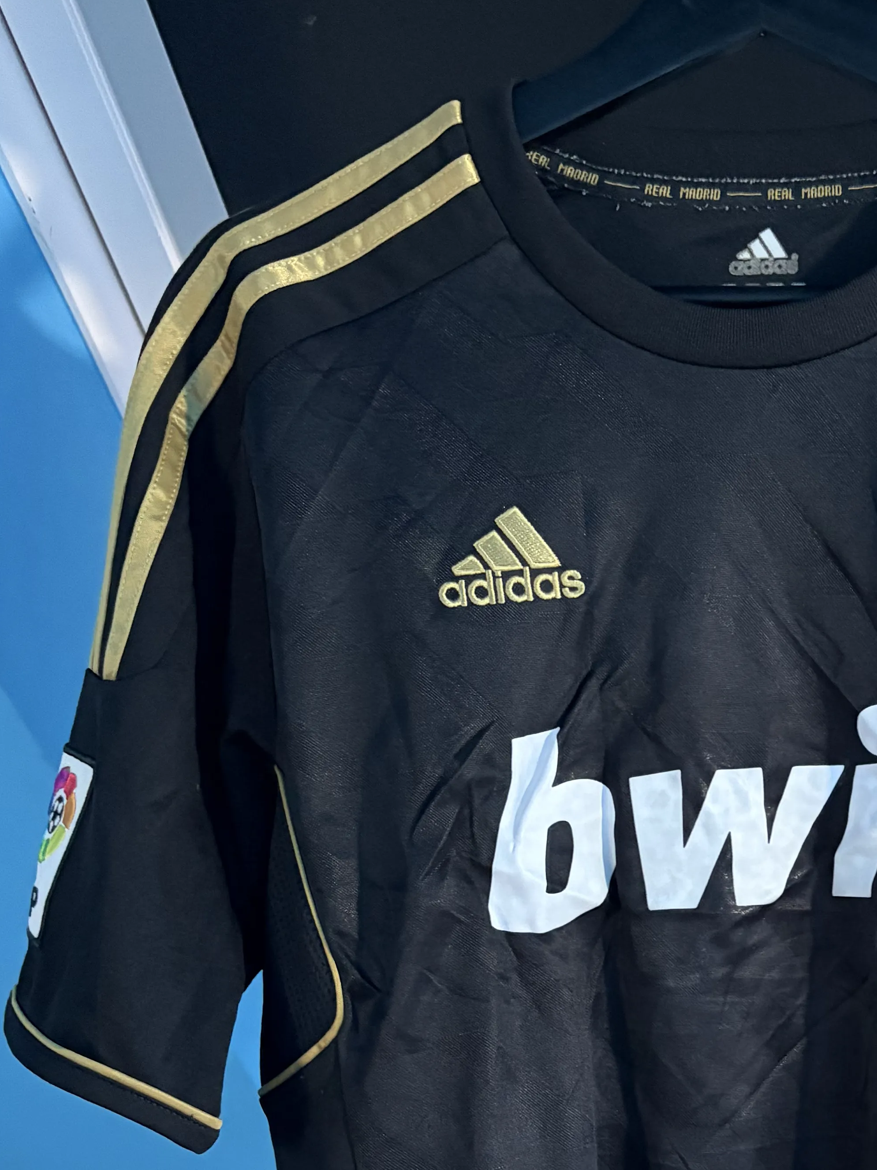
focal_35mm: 56
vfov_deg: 33.3
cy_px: 939
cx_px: 807
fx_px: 1892
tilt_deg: -1.7
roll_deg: -0.5
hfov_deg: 25.2
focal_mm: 5.96
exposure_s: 1/30
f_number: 1.6
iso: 640
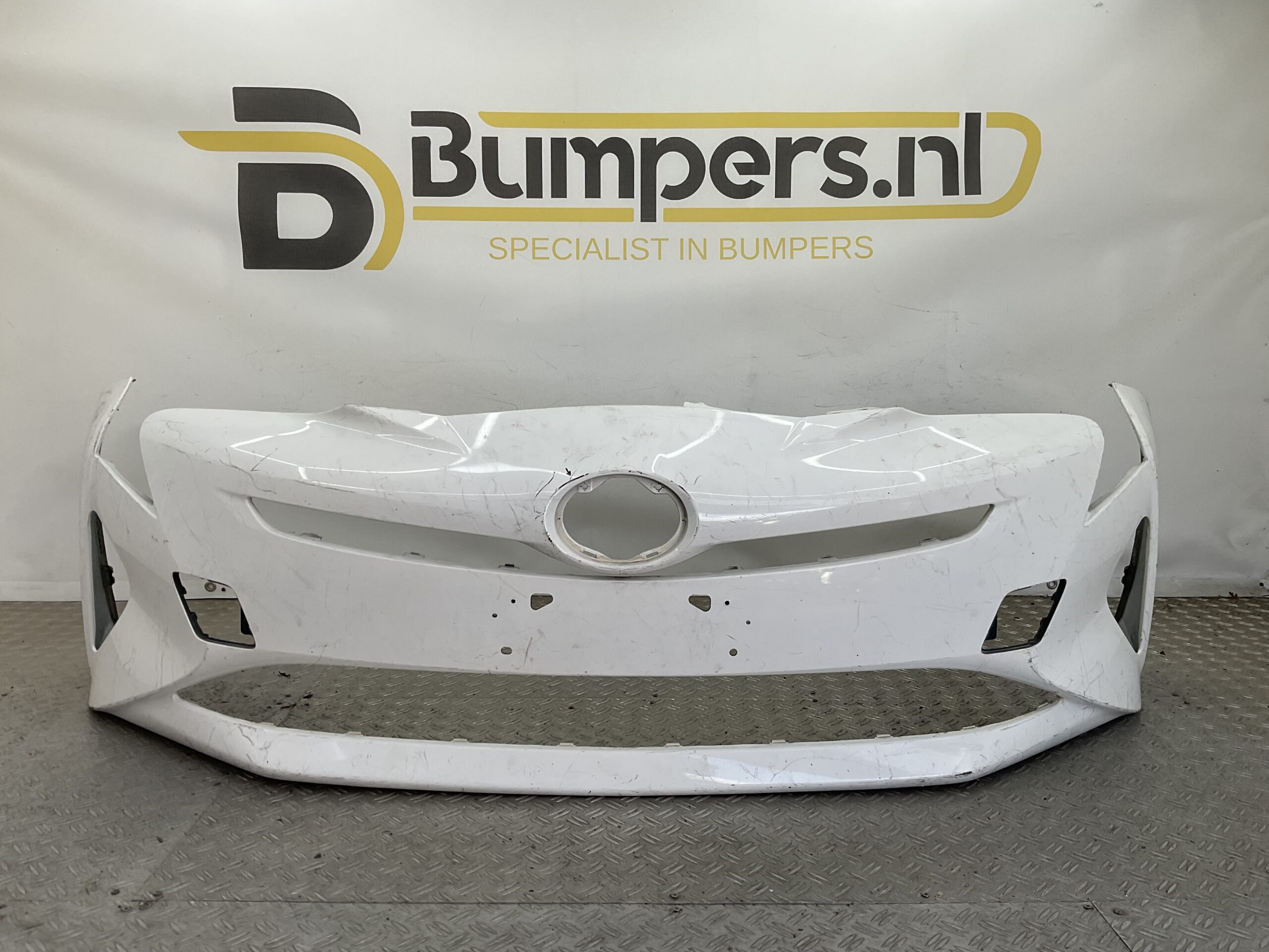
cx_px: 634
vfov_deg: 48.2
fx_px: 1063
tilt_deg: -8.6
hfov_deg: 61.7
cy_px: 476
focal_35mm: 29
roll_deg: -1.4
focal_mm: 3
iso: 16
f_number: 1.8
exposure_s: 1/259
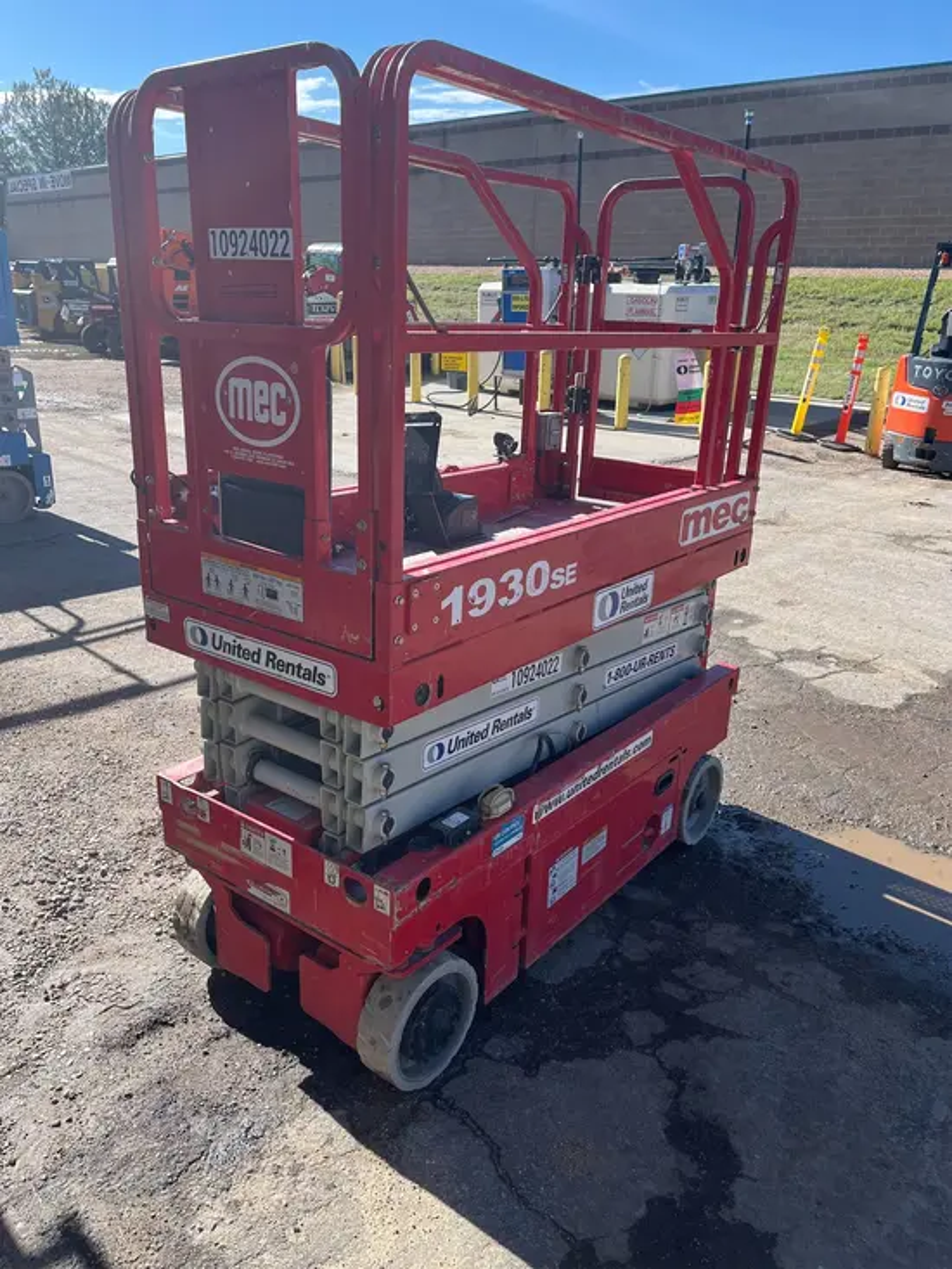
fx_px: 953
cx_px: 476
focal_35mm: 26
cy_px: 634
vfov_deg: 67.3
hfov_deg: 53.1
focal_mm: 5.1
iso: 50
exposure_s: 1/1404
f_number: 1.6
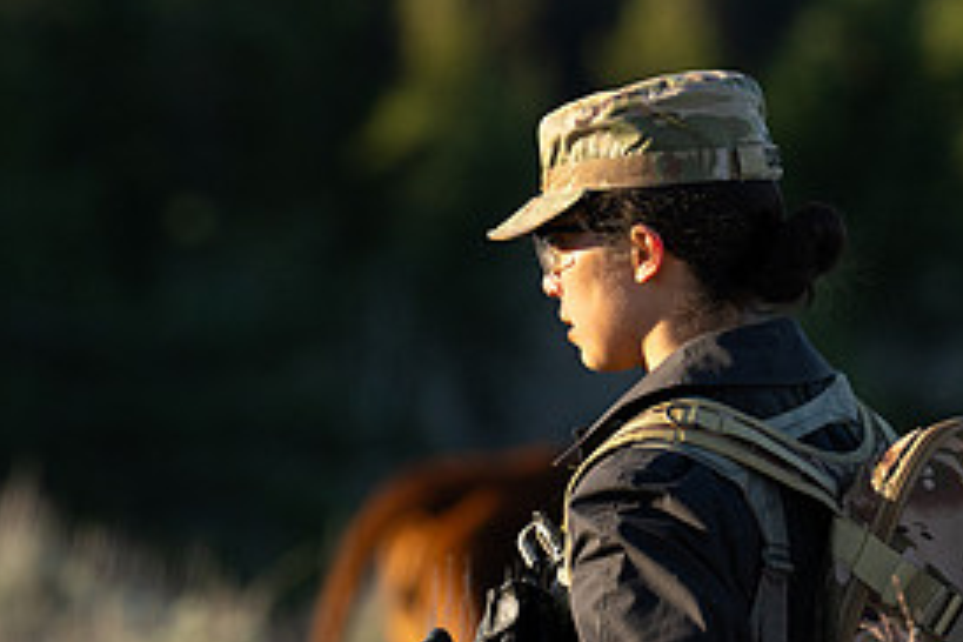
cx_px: 523
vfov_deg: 2.9
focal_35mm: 473
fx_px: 12652
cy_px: 531
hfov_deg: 4.4
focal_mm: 200
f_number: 4
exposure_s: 1/2000
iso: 400
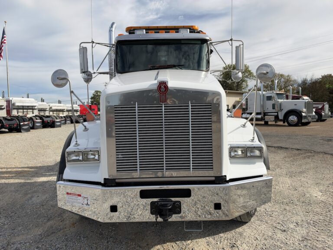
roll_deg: +1.6
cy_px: 125
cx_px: 166
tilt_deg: -4.3
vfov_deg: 56.8
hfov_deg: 71.6
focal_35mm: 24
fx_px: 231
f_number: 1.8
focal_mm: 6.93
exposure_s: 1/6024
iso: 64
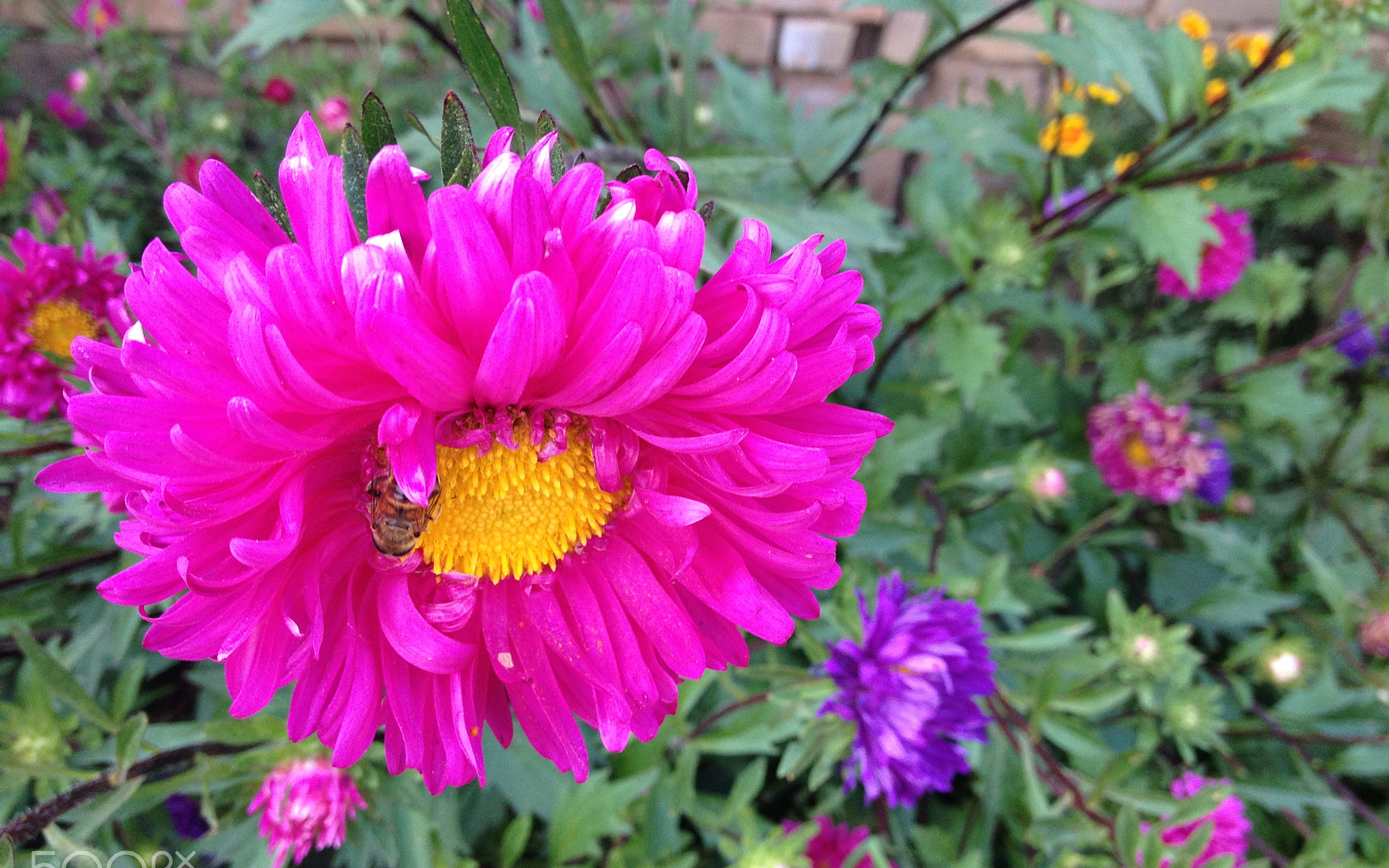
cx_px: 686
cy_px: 454
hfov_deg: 51.5
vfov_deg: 33.6
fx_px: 1438
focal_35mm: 38
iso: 80
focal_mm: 4.28
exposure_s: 1/120
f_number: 2.4
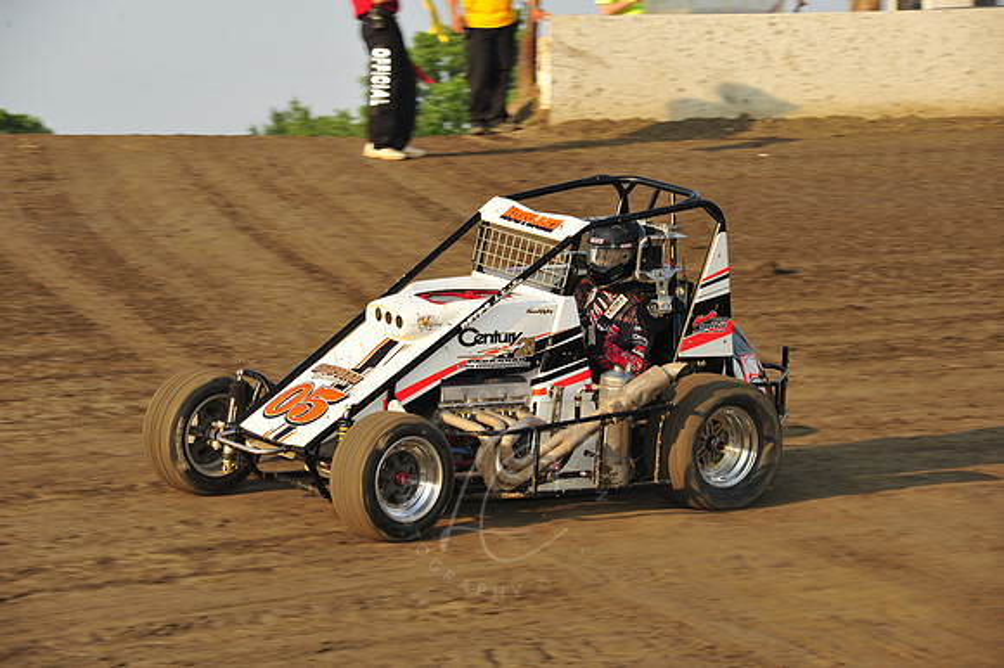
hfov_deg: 12.1
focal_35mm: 170
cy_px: 334
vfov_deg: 8.1
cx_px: 502
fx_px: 4738
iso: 400
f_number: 10
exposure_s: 1/320
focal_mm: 170
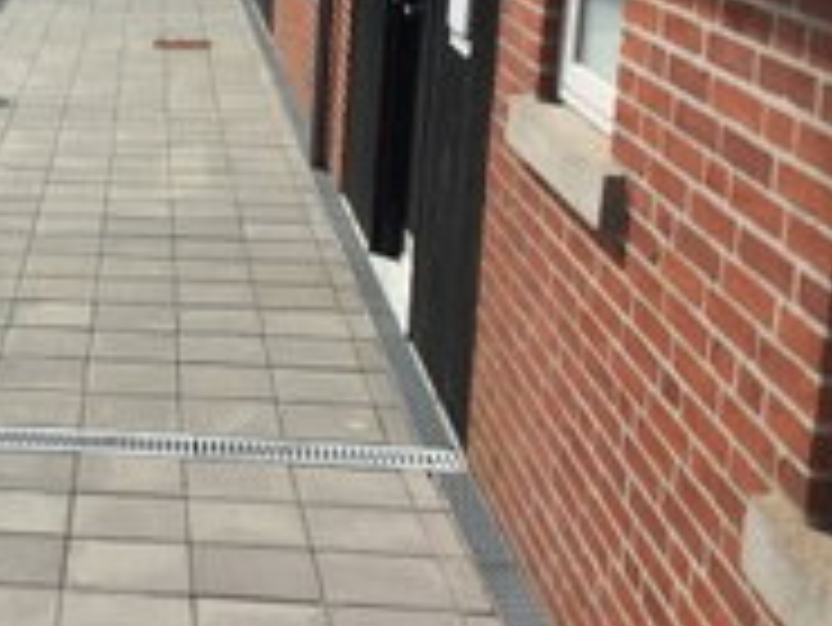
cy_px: 77
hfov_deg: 27.4
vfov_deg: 21.5
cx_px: 9
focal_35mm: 67
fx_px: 1611
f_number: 2.4
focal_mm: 3.3
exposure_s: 1/1812
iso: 25
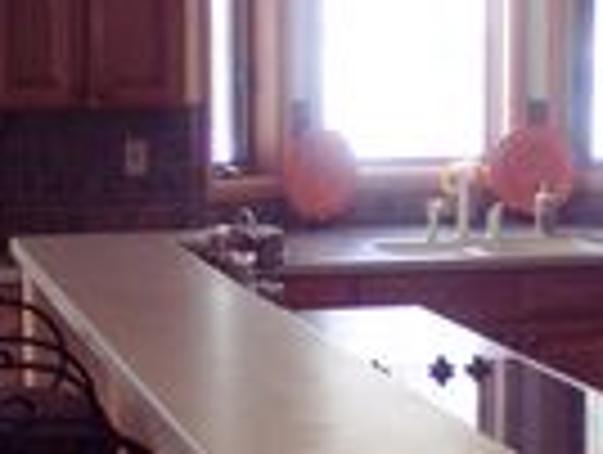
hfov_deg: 18.1
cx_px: 536
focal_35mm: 107
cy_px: 283
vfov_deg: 13.9
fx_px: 1867
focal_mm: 8
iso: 100
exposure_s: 1/60
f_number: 2.8
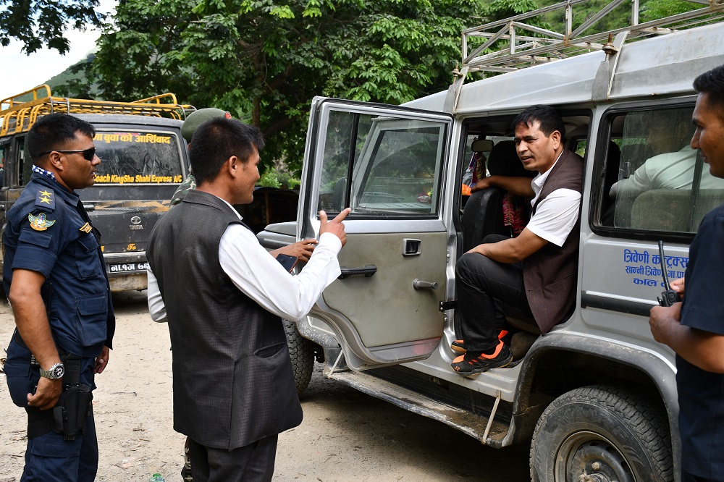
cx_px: 362
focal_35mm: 45
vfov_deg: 29.8
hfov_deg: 43.6
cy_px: 241
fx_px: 905
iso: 200
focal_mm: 30
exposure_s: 1/250
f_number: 5.6
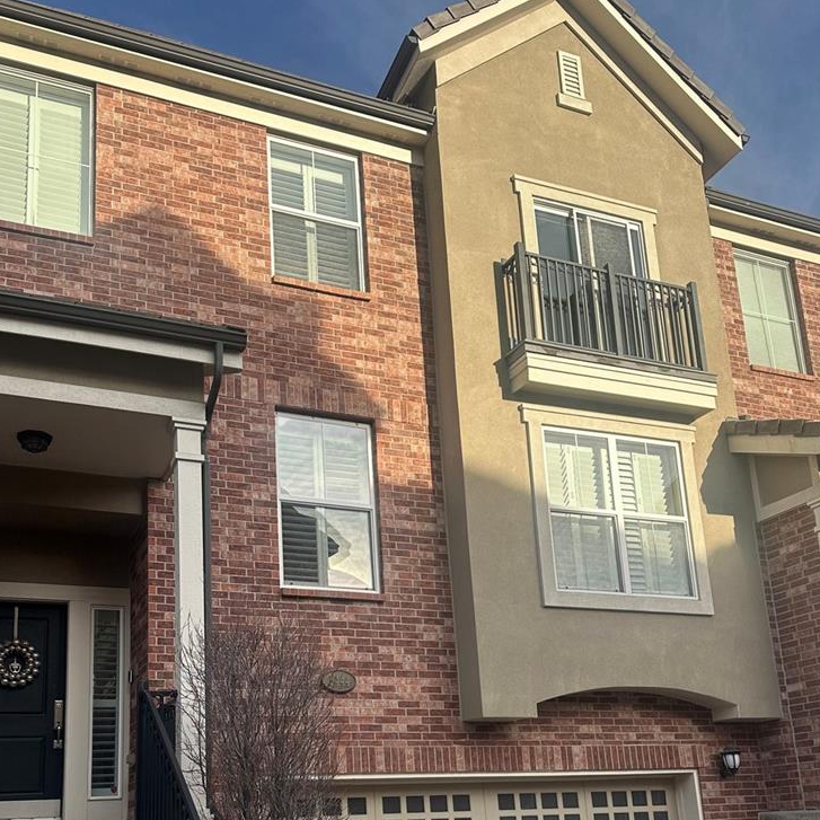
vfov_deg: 45.5
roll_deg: +3.0
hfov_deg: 47.1
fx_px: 938
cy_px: 620
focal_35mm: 35
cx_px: 347
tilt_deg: +13.3
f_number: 1.78
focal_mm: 6.86
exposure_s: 1/1812
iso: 80
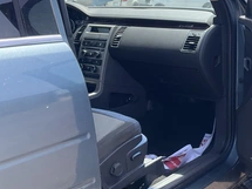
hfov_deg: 34.2
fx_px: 393
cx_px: 210
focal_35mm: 54
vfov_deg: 27.0
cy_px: 81
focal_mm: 3
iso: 25
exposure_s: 1/346
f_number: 1.8
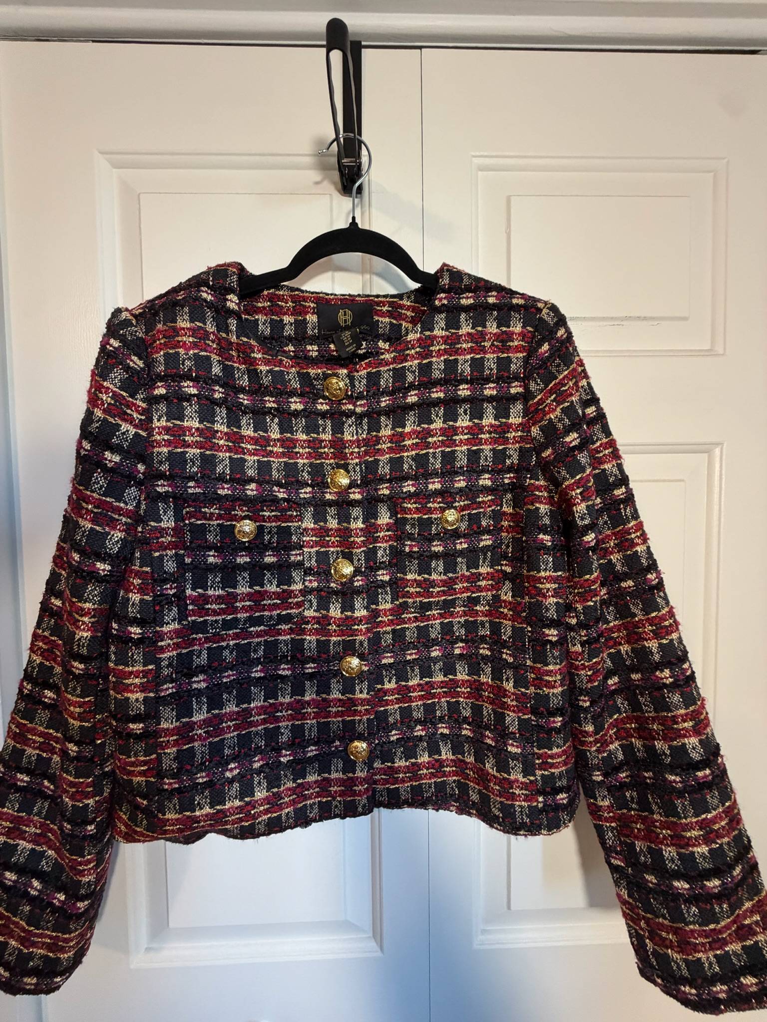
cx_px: 384
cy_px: 511
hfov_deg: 85.7
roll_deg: +0.2
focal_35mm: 14
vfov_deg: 102.1
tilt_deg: -3.0
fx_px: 414
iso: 320
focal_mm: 2.22
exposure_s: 1/85
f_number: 2.2
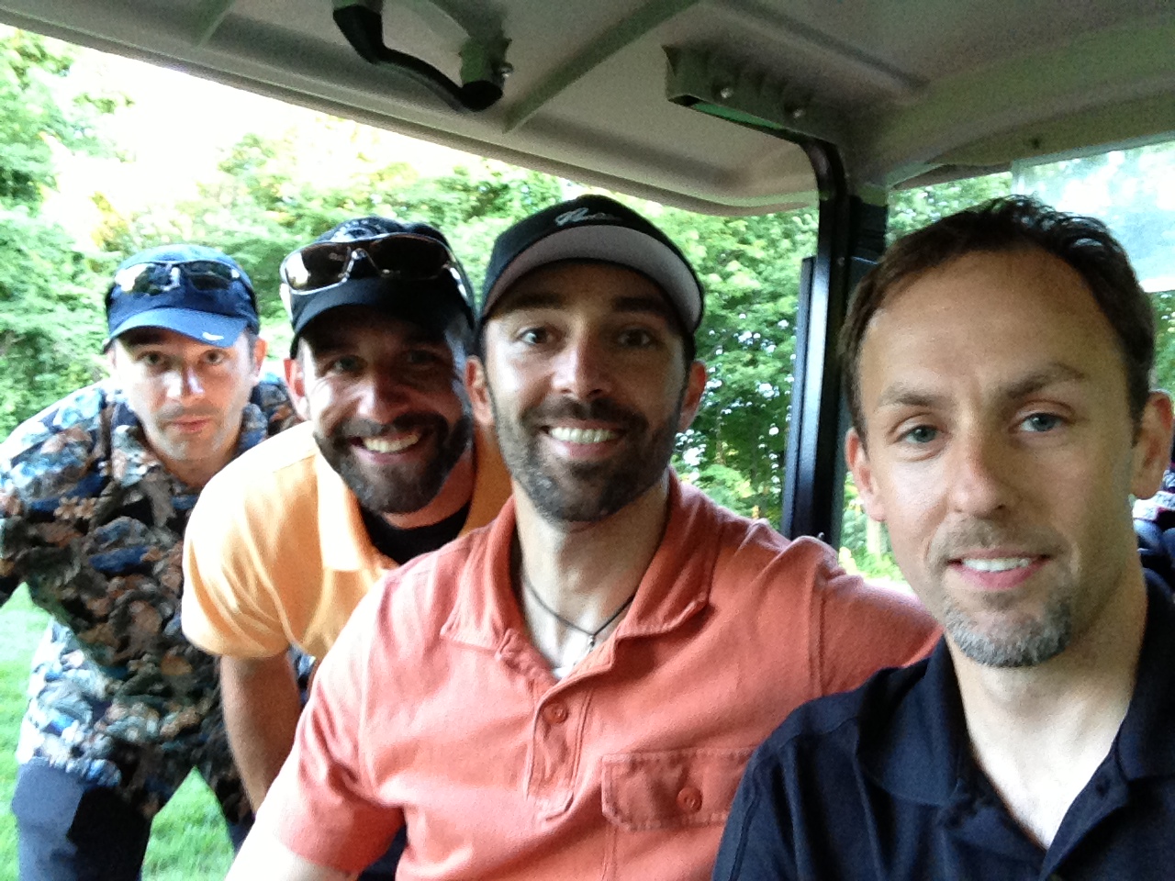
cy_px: 440
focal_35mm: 35
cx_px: 588
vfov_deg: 40.7
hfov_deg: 52.6
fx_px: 1188
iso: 200
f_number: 2.4
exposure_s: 1/30
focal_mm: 2.18
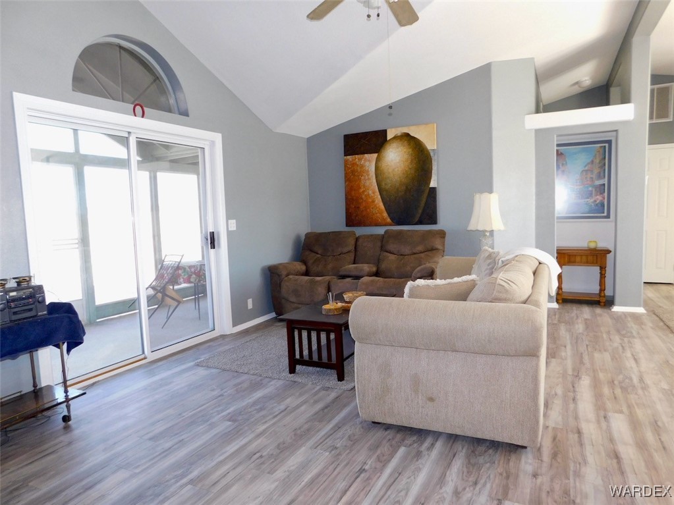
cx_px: 337
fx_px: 448
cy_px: 252
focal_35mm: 23
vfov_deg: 58.9
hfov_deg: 73.9
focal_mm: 4
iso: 200
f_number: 3
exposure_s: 1/30
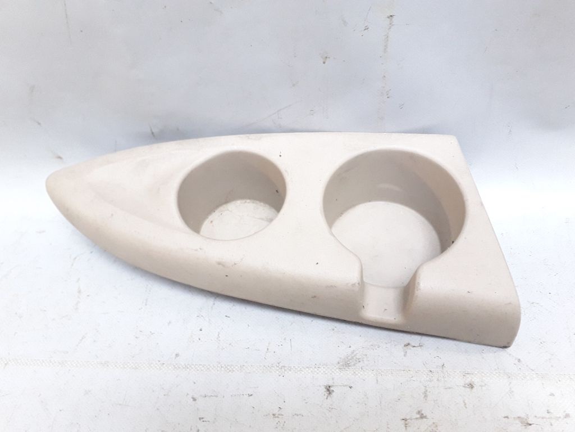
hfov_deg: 65.3
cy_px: 216
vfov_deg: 51.4
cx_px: 288
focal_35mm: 27
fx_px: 448
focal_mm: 3.6
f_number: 1.9
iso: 200
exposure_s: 1/33
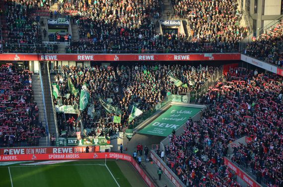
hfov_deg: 14.9
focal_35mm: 138
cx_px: 142
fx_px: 1082
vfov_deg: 9.9
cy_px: 94
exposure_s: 1/250
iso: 400
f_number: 5.6
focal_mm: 92
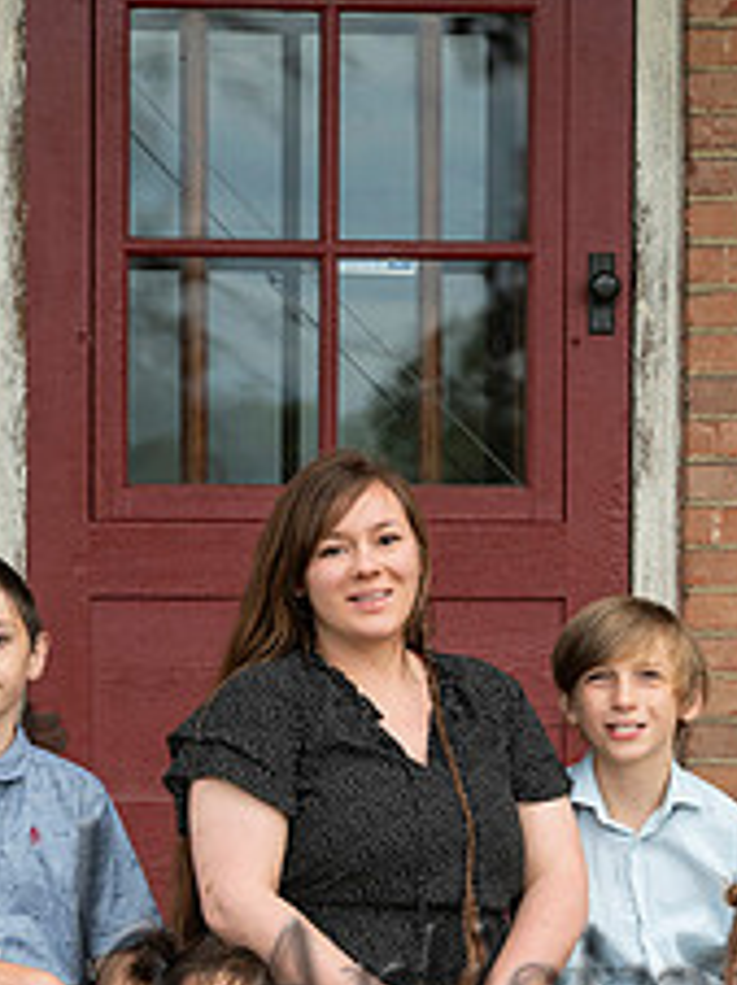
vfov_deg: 7.6
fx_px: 7366
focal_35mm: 259
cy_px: 763
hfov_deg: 5.7
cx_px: 406
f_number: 5.6
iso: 320
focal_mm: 135
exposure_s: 1/125
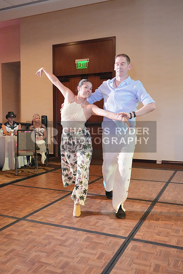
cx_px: 92
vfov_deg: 54.4
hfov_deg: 37.9
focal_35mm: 35
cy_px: 137
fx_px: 267
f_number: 4
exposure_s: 1/400
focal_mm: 35
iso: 12800
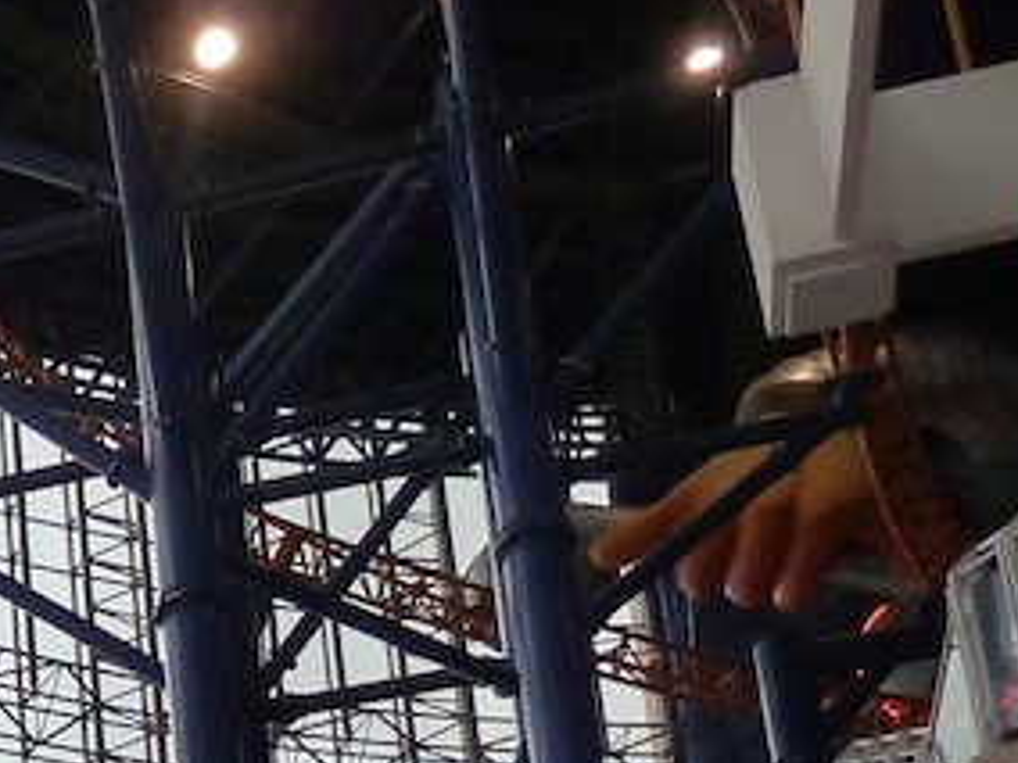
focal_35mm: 90
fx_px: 2647
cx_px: -444
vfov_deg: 14.6
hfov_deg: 19.4
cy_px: 1329
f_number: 3.3
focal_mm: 4.1
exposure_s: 1/60
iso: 250
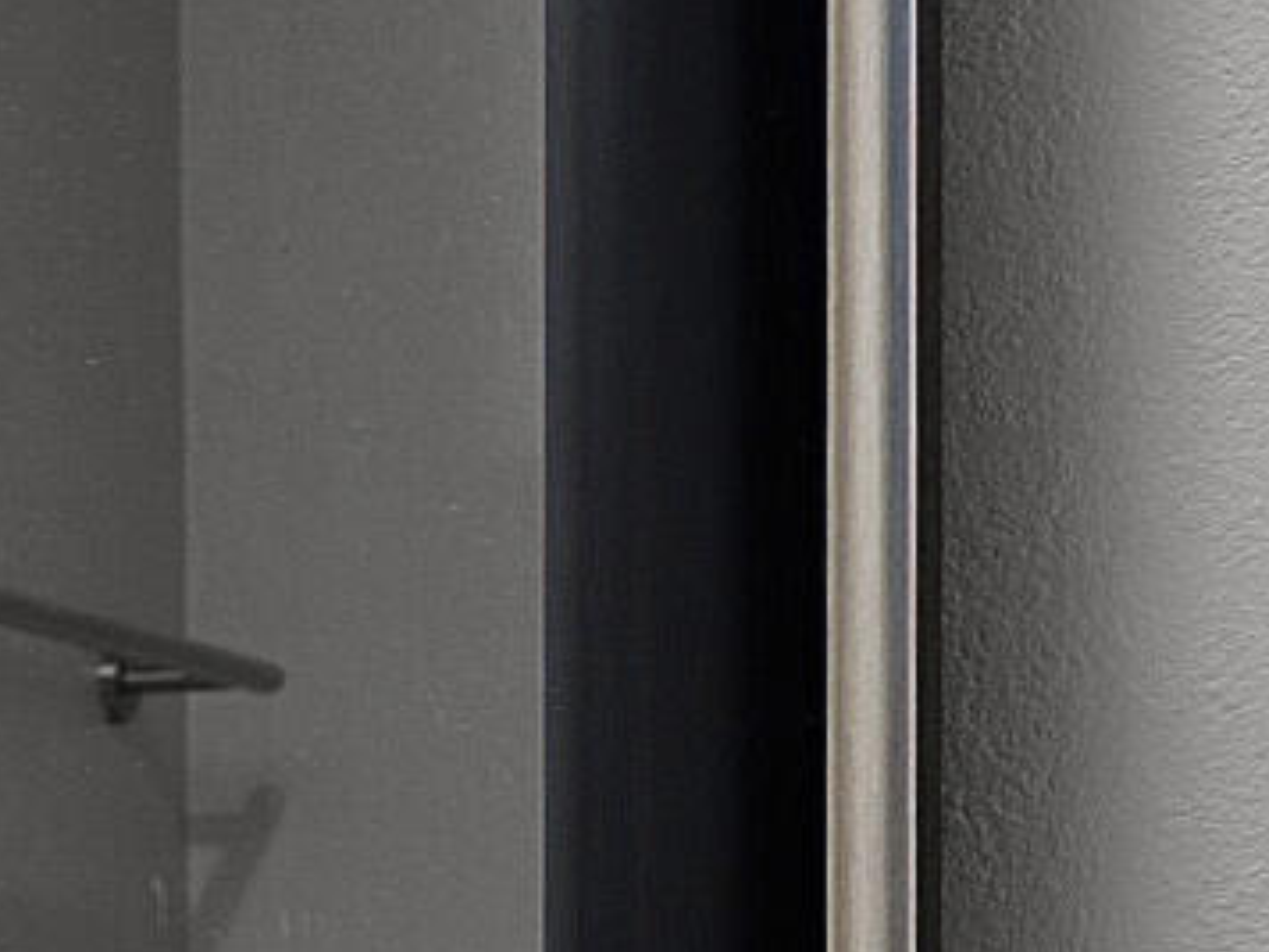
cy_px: 1194
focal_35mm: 146
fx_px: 5352
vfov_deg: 10.0
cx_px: -3351
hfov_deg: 8.8
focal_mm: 18
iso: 320
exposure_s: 1/6
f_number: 7.1
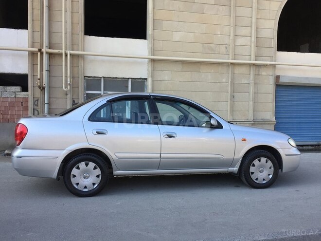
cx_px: 160
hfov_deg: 61.7
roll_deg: -0.4
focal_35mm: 29
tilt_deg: -1.6
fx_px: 269
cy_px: 120
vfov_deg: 48.2
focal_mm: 4.15
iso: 32
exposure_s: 1/455
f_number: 2.2
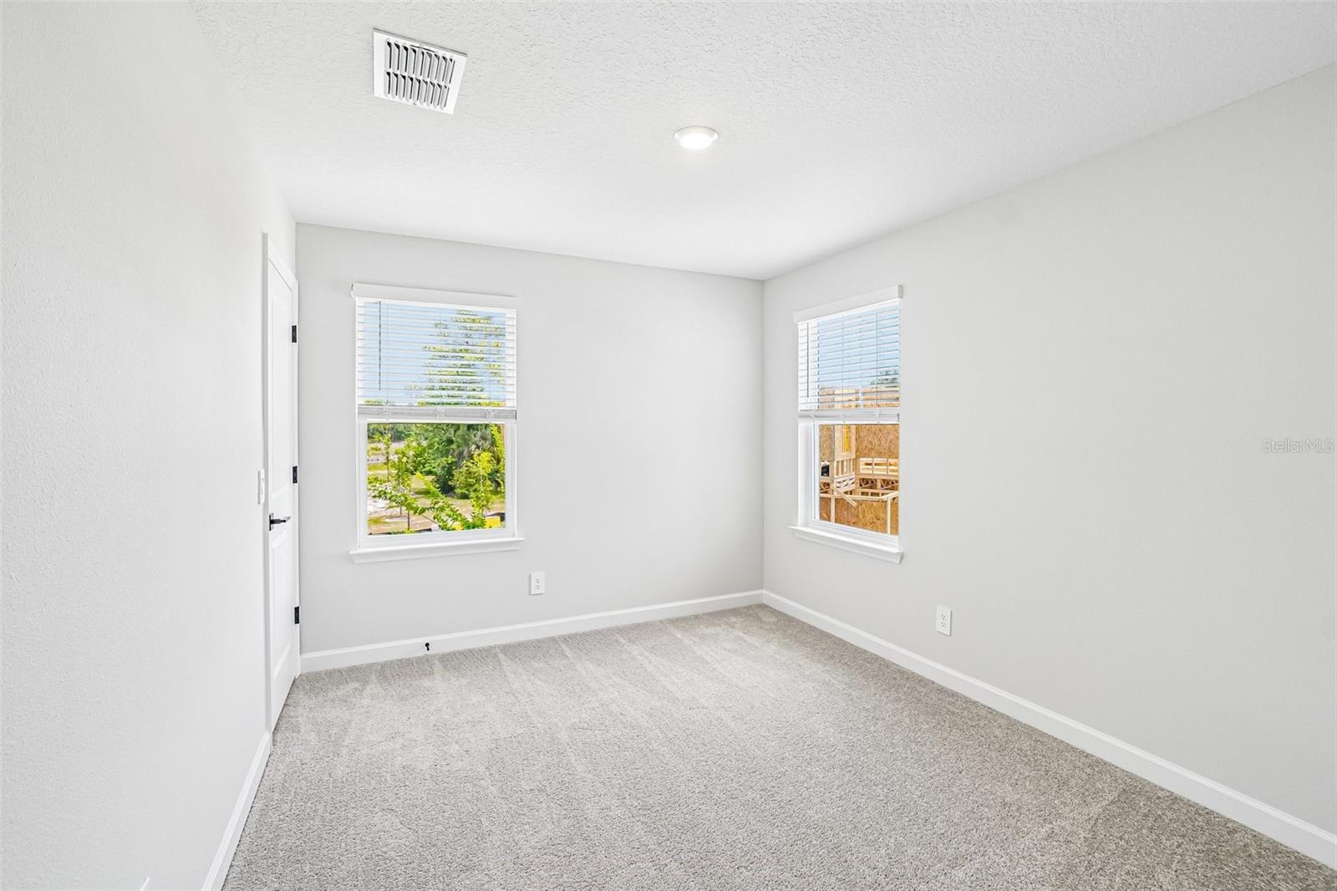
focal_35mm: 15
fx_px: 557
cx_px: 668
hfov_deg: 100.4
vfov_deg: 77.3
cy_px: 446
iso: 160
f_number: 8
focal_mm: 10
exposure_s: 1/30
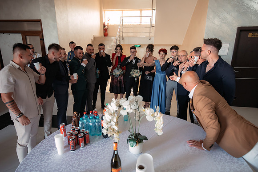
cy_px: 86
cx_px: 129
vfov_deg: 57.3
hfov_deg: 78.6
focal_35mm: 22
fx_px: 158
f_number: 2.8
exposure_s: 1/250
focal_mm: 22
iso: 1600
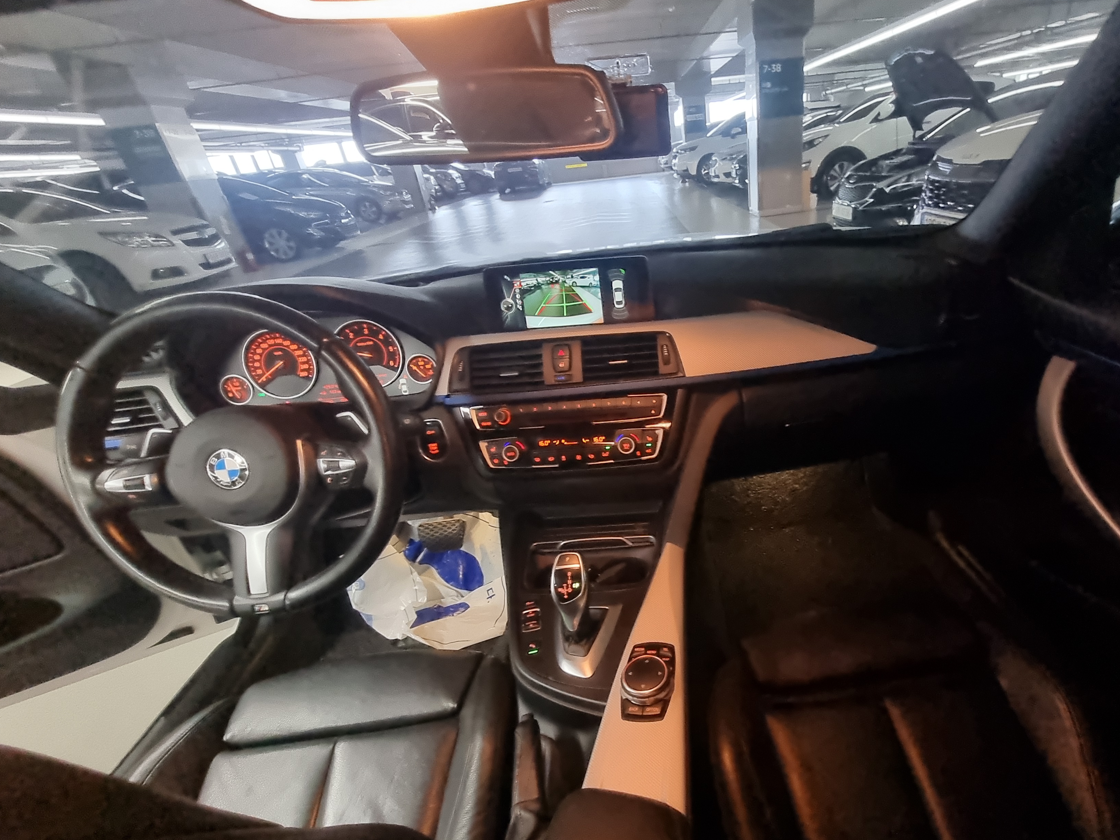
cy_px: 480
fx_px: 518
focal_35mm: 16
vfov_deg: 77.7
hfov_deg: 93.1
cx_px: 679
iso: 1250
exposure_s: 1/27
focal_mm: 2.2
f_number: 2.2
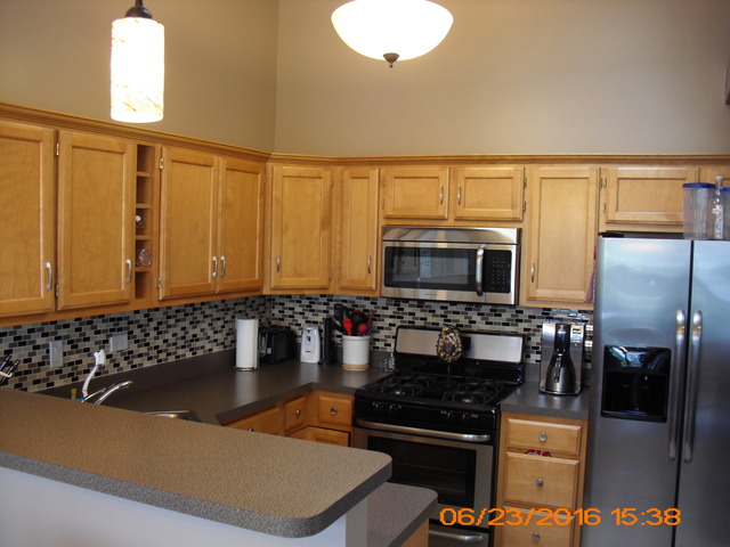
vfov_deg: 39.7
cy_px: 274
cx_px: 365
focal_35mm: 36
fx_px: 759
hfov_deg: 51.4
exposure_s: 1/25
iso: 200
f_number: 3.1
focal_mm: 6.3
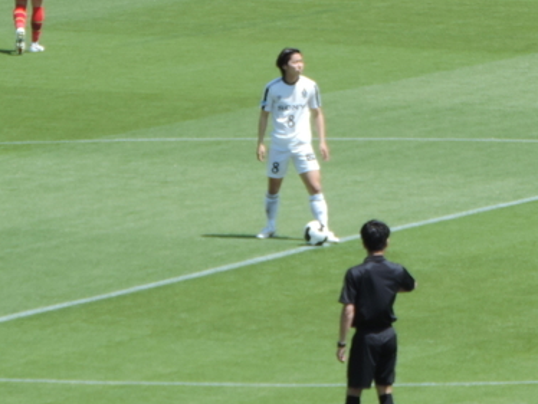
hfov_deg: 3.1
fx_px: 9969
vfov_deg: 2.3
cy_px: 78
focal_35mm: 641
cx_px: 373
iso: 80
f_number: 4.8
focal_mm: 53.5
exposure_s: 1/320
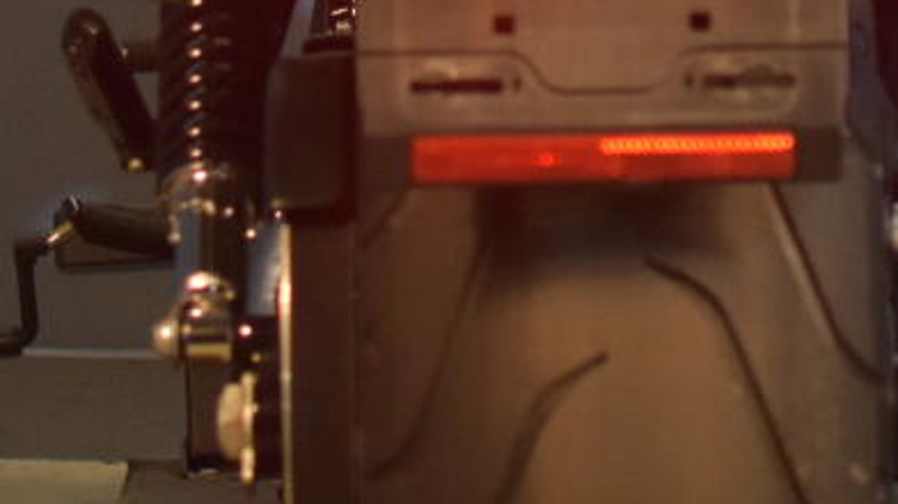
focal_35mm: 281
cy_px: -205
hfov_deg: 7.7
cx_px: 623
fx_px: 6680
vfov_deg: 4.3
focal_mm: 35
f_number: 2.8
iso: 1600
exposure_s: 1/125
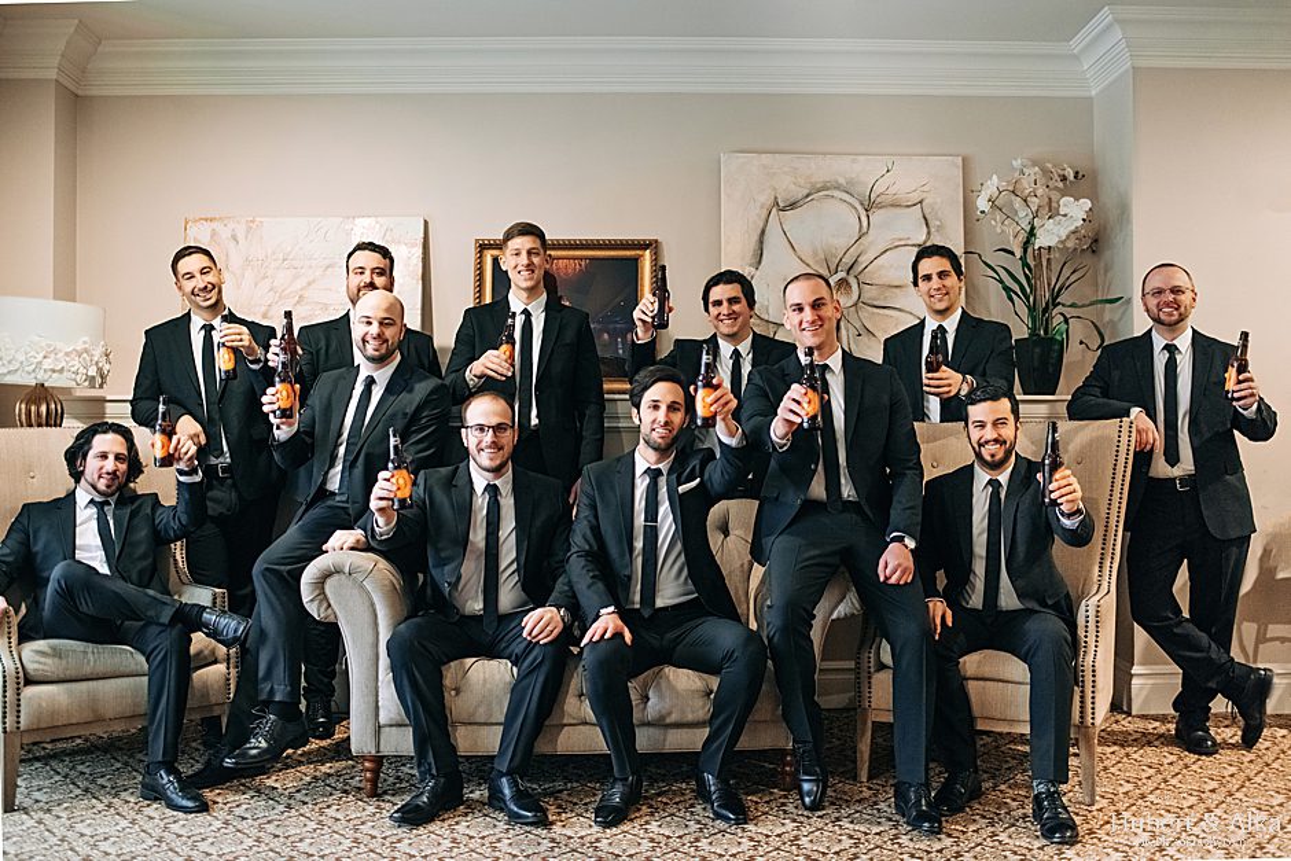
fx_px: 1255
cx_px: 646
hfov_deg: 54.4
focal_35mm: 35
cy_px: 430
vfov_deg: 37.9
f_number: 1.8
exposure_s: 1/125
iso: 1000
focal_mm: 35
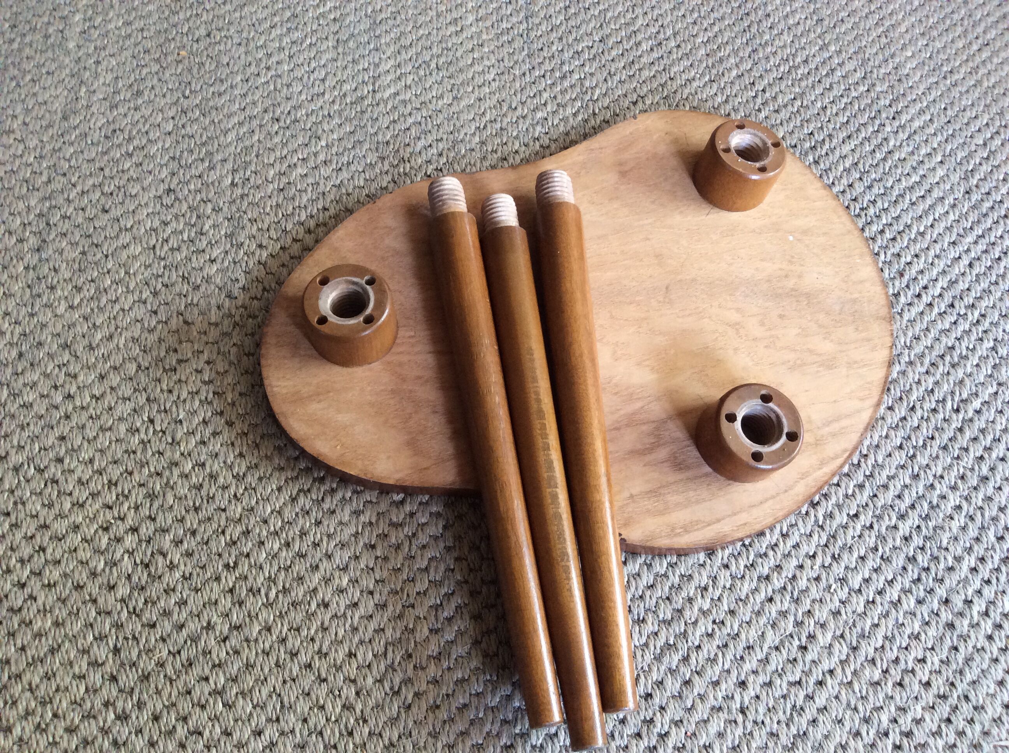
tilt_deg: -64.1
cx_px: 504
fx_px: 931
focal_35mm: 32
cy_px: 376
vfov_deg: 44.1
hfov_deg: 56.9
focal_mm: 3.3
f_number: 2.4
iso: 125
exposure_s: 1/25
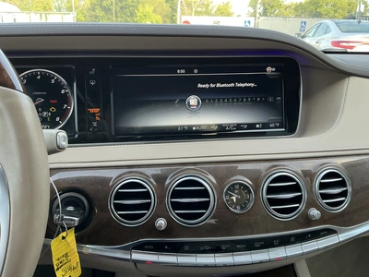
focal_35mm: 28
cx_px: 184
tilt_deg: -18.8
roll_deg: -0.3
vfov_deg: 49.7
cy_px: 138
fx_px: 298
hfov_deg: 63.4
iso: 64
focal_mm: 3
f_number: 1.8
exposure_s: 1/122
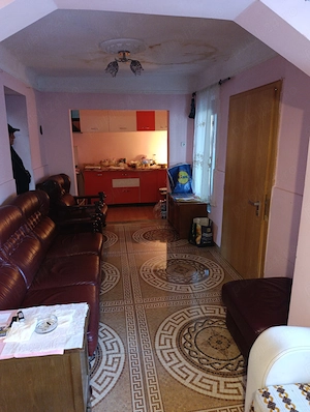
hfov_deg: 59.0
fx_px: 274
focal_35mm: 23
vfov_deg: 73.8
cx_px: 155
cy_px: 206
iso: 1576
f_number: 1.65
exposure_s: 1/25
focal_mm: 6.11
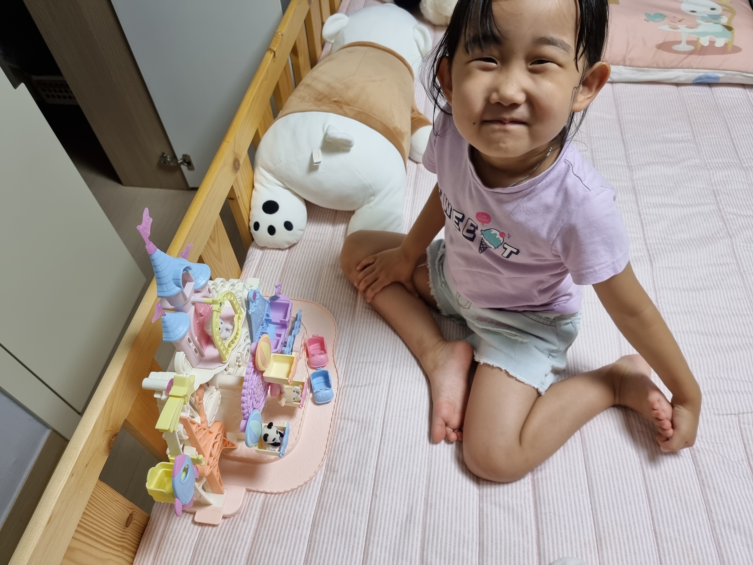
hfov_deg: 71.6
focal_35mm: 24
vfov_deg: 56.8
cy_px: 282
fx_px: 522
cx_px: 376
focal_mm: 6.7
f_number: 1.8
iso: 200
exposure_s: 1/120
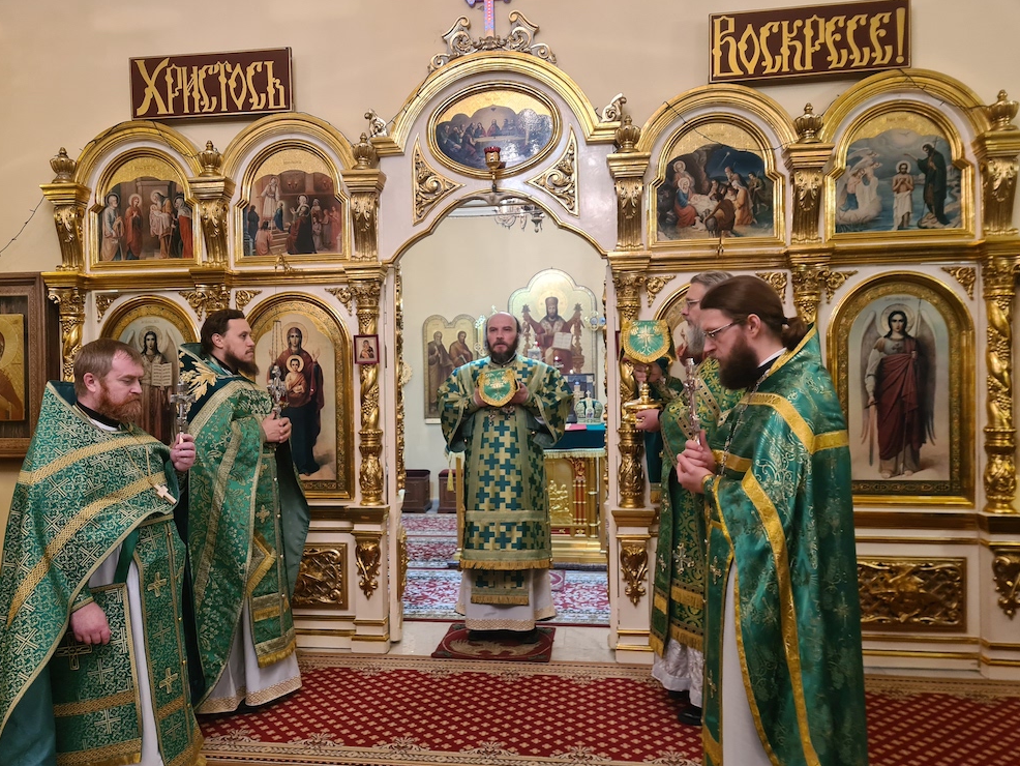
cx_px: 491
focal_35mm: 27
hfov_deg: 65.3
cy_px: 386
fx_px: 796
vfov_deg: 51.4
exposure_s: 1/50
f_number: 1.8
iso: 320
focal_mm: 5.4
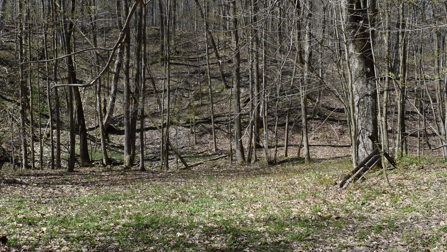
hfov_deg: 47.9
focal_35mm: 42
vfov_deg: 28.3
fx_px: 498
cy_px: 140
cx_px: 168
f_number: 9
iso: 200
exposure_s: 1/320
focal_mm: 20
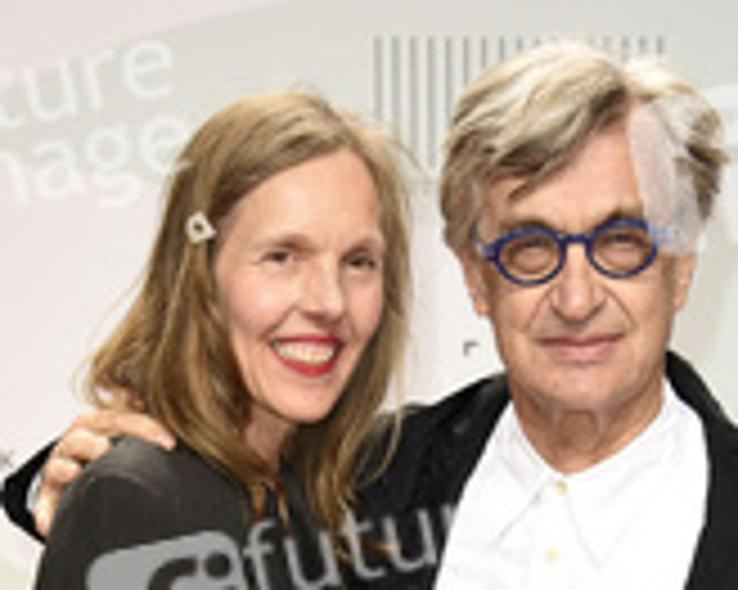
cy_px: 824
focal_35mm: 160
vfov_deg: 9.4
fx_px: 3493
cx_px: 450
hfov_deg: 12.1
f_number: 5.6
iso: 640
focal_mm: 70
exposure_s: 1/250
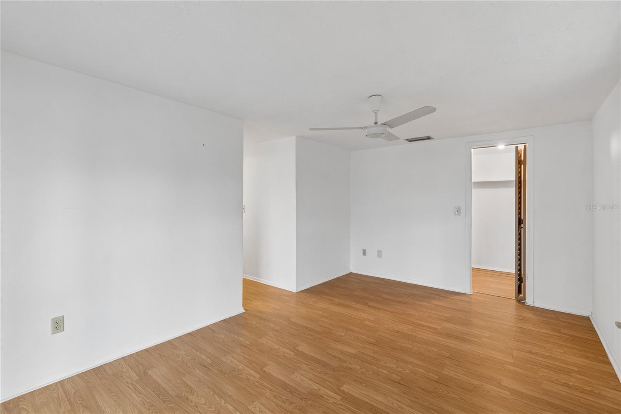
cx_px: 310
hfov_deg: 100.4
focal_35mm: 15
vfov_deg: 77.3
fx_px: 259
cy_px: 207
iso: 100
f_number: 7.1
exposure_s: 1
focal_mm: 10
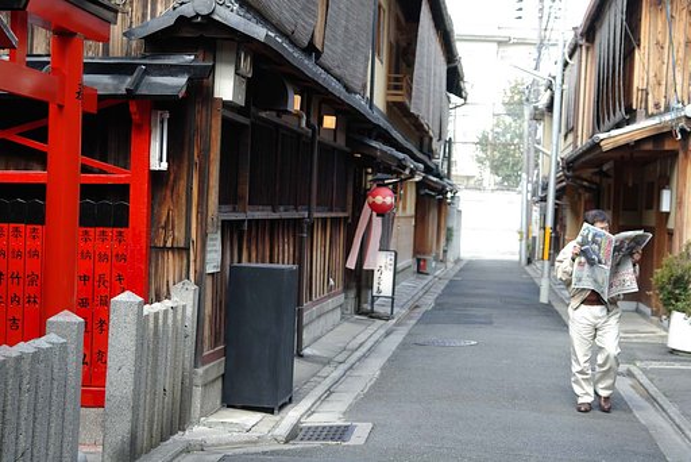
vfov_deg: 18.2
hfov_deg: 27.0
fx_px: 1440
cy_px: 231
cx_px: 346
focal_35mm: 75
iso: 200
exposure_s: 1/125
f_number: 4
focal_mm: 50
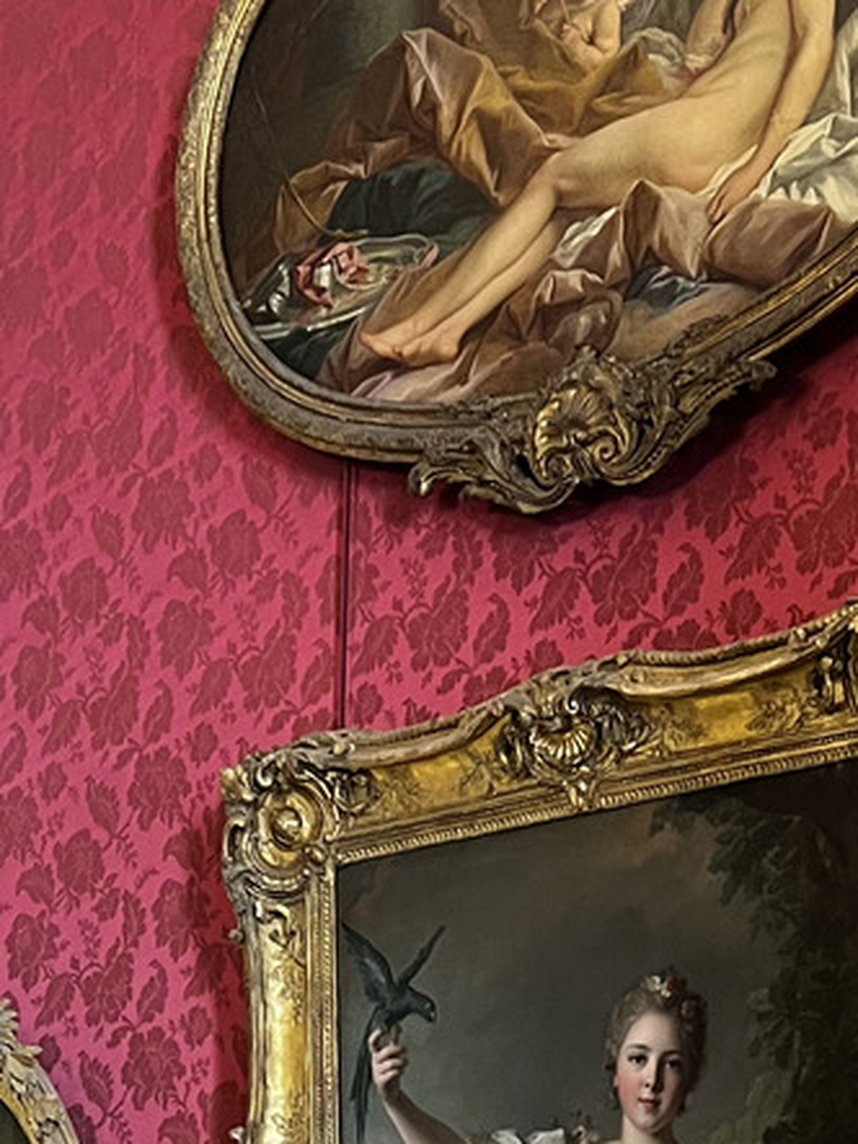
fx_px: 3108
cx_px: 641
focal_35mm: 94
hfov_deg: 15.6
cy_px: 1384
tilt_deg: +6.1
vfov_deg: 19.6
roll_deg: -0.7
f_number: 1.5
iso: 250
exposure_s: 1/50
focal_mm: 5.7
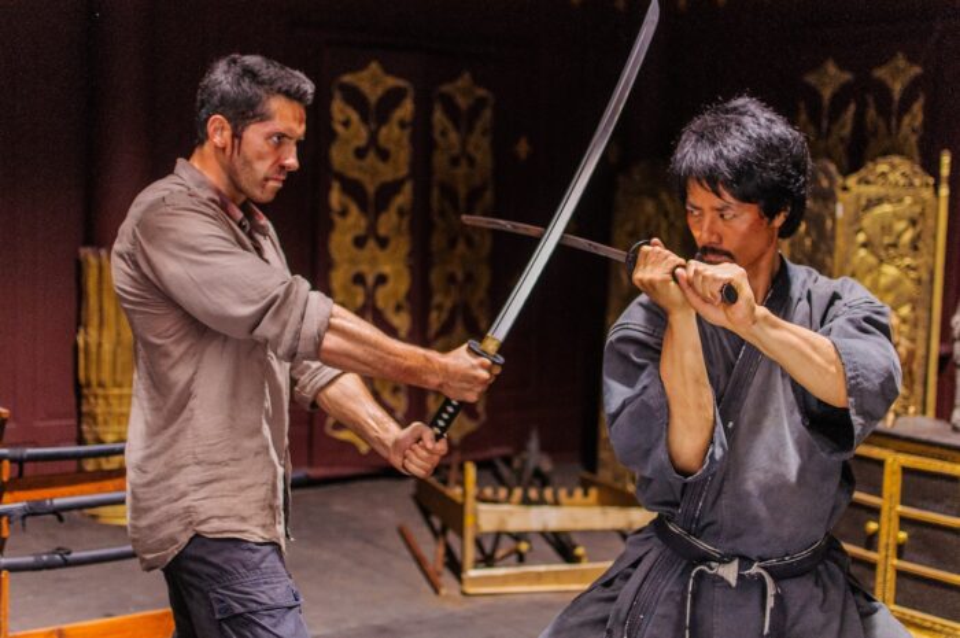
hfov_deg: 37.9
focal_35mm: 52
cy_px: 319
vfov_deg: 25.7
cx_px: 480
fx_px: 1398
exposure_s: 1/400
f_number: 2
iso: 1600
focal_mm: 35
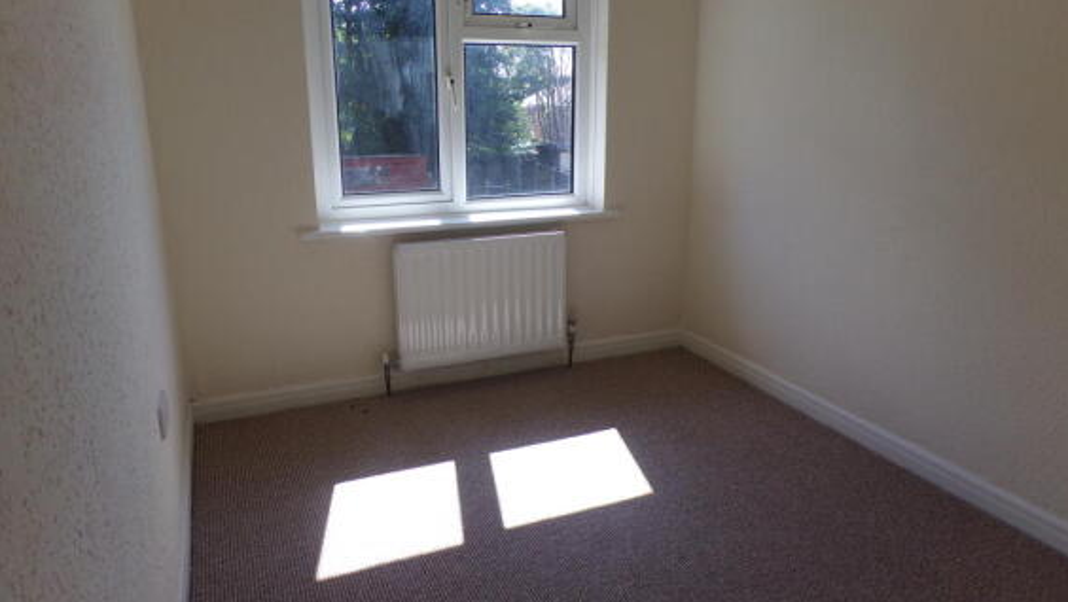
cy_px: 289
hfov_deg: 69.8
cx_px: 548
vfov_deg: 43.0
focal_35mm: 27
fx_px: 765
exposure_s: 1/120
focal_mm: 4.3
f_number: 4.3
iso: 80
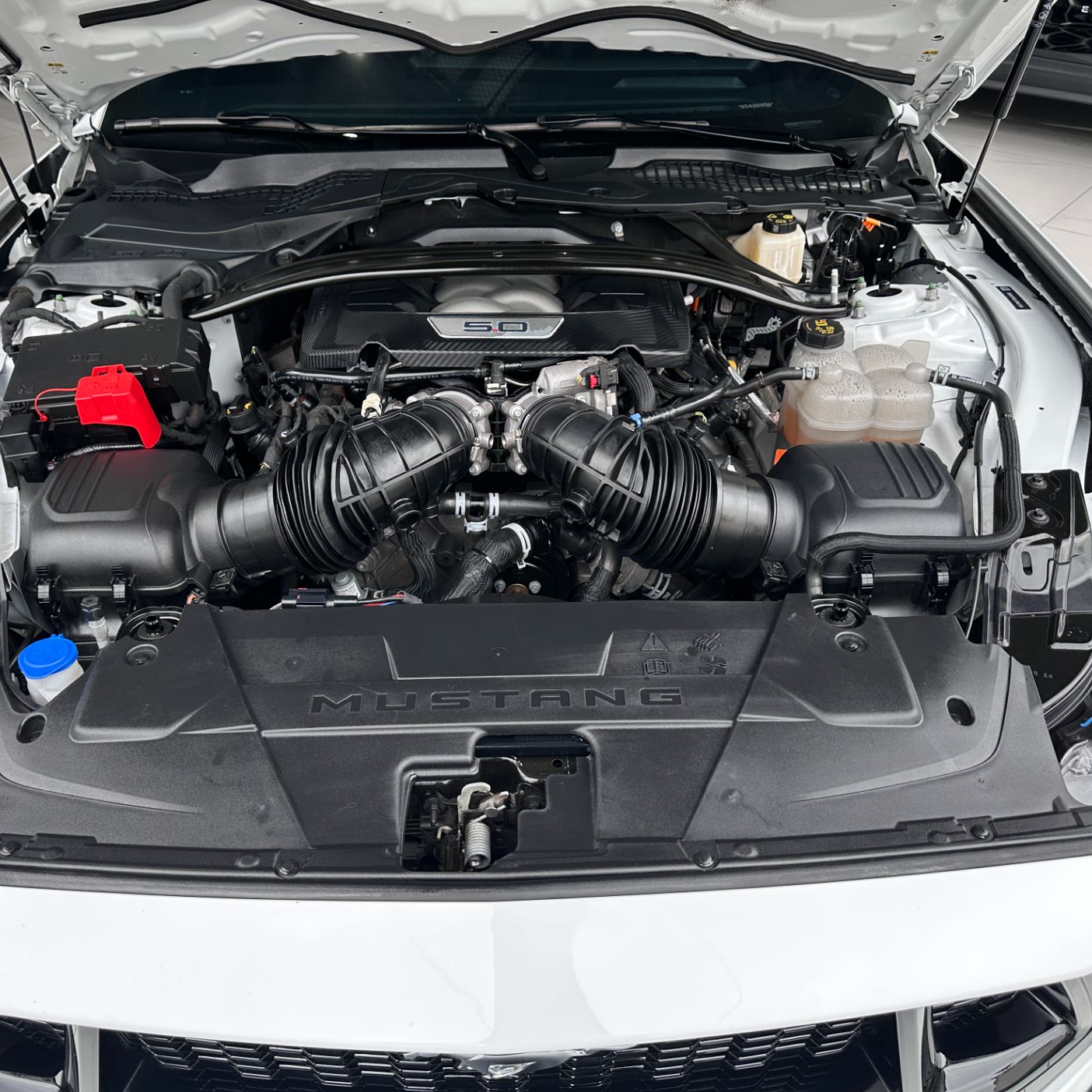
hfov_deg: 55.6
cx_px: 523
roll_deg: +0.5
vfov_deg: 55.6
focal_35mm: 29
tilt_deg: -36.4
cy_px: 556
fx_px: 1035
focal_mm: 6.86
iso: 80
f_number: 1.78
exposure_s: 1/351
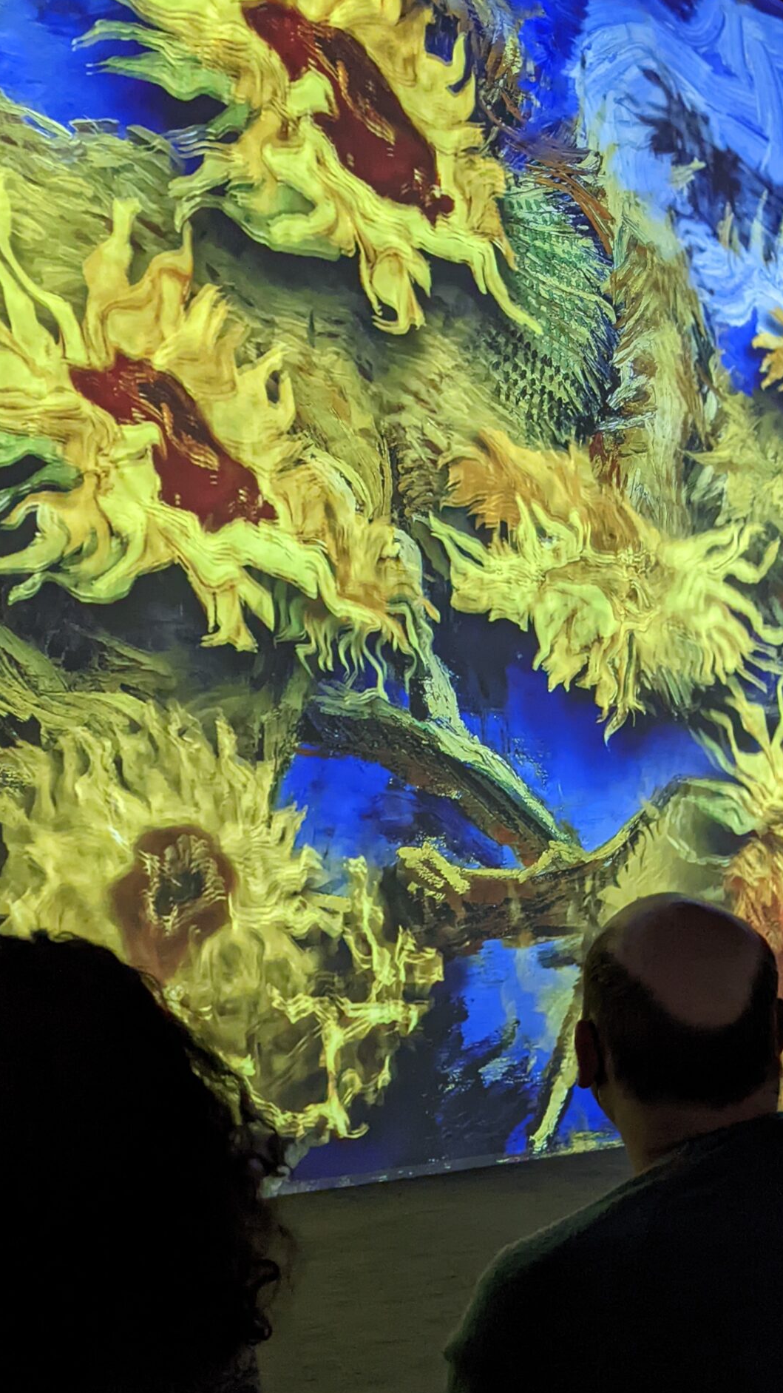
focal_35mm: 40
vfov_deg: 50.5
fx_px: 1477
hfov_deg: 29.1
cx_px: 624
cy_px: 716
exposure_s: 1/30
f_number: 1.8
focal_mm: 4.44
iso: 622
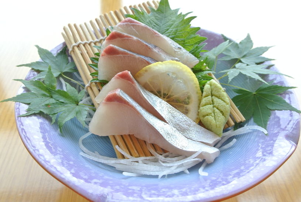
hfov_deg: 51.8
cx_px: 150
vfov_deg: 36.1
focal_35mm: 37
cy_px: 101
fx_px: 310
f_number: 6.3
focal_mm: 14
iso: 400
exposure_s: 1/125
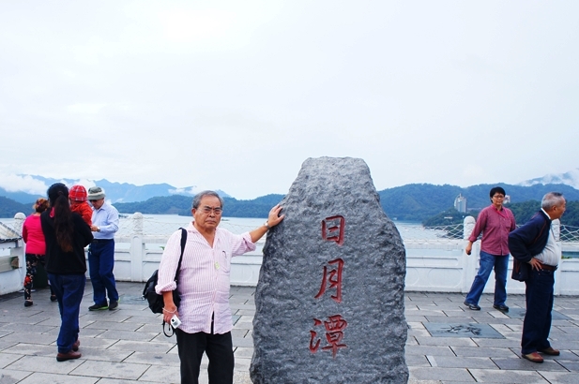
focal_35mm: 35
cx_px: 240
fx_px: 562
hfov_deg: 54.2
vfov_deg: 37.6
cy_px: 233
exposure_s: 1/320
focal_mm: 18
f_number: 5.6
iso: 200
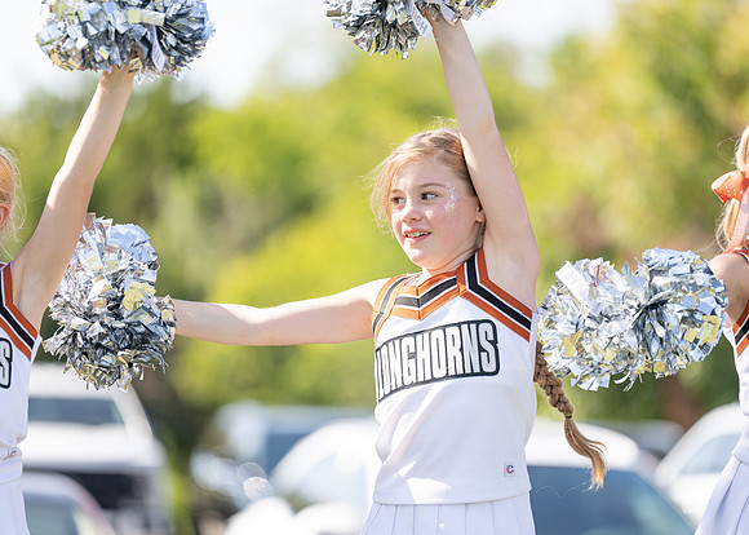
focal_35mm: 189
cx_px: 374
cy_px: 268
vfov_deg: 7.6
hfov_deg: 10.7
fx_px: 4017
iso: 160
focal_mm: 178
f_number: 2.8
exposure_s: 1/1000
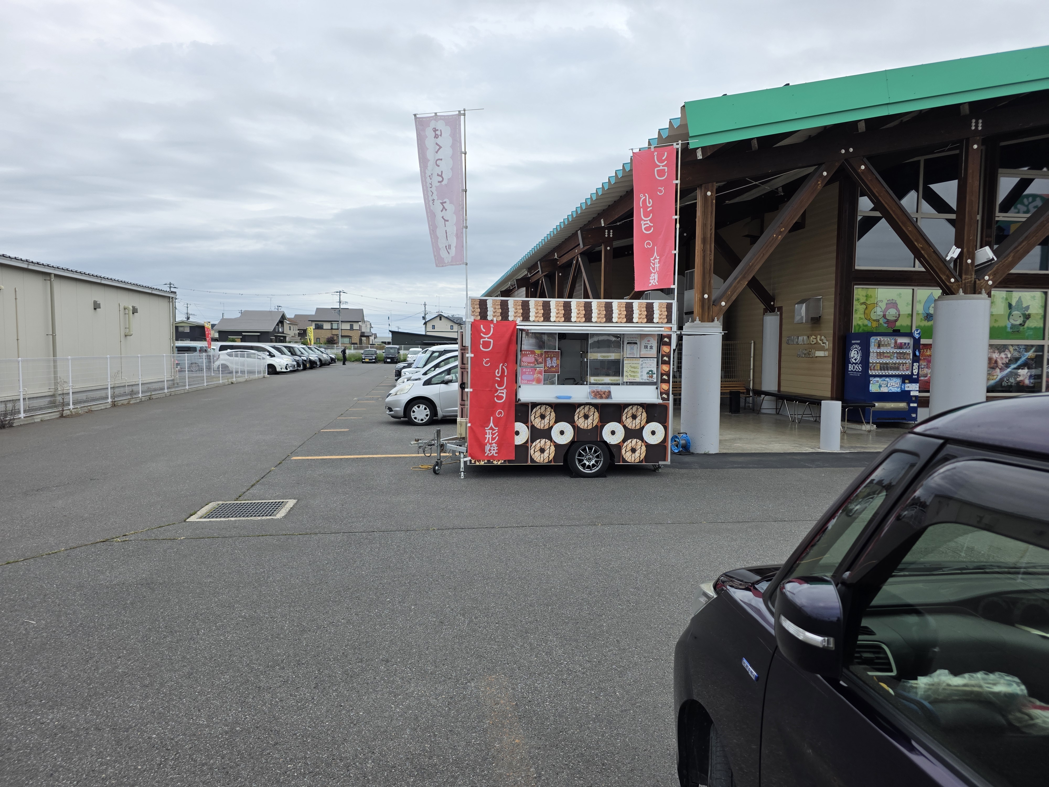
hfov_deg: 73.9
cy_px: 394
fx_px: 697
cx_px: 524
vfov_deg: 58.9
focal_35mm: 23
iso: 80
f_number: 1.7
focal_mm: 6.3
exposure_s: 1/4650
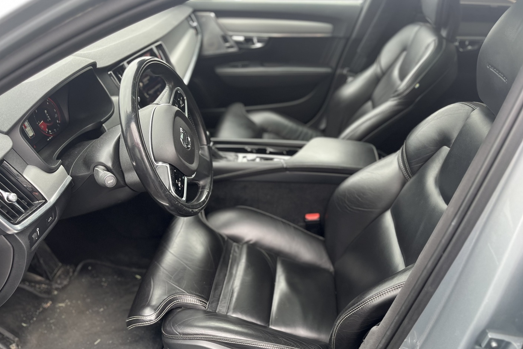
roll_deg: -1.1
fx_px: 407
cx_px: 270
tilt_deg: -37.4
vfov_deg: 46.3
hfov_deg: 65.5
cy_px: 194
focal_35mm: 28
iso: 80
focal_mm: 5.1
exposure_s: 1/121
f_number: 1.6
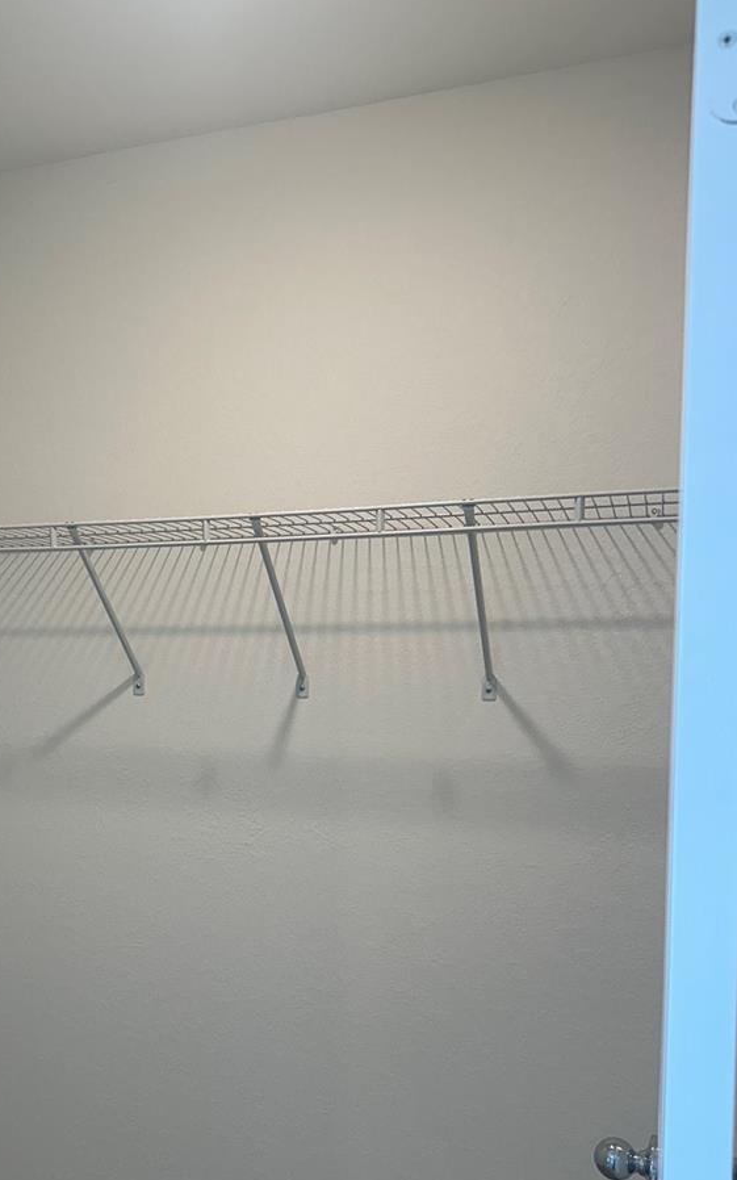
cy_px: 716
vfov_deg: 56.2
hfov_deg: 36.5
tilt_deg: +1.3
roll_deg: -1.0
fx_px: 1093
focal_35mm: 34
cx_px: 193
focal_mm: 6.86
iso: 100
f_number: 1.78
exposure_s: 1/120
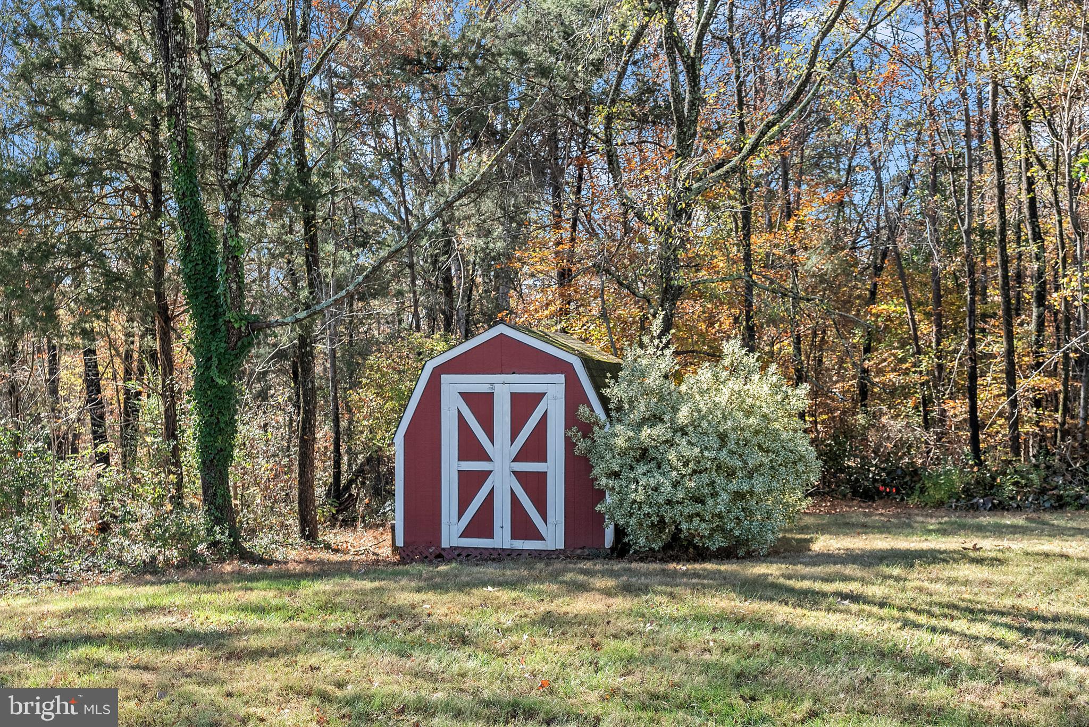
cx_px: 544
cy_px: 364
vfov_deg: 37.9
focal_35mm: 35
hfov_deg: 54.4
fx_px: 1059
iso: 800
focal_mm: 35
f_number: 8
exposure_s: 1/80
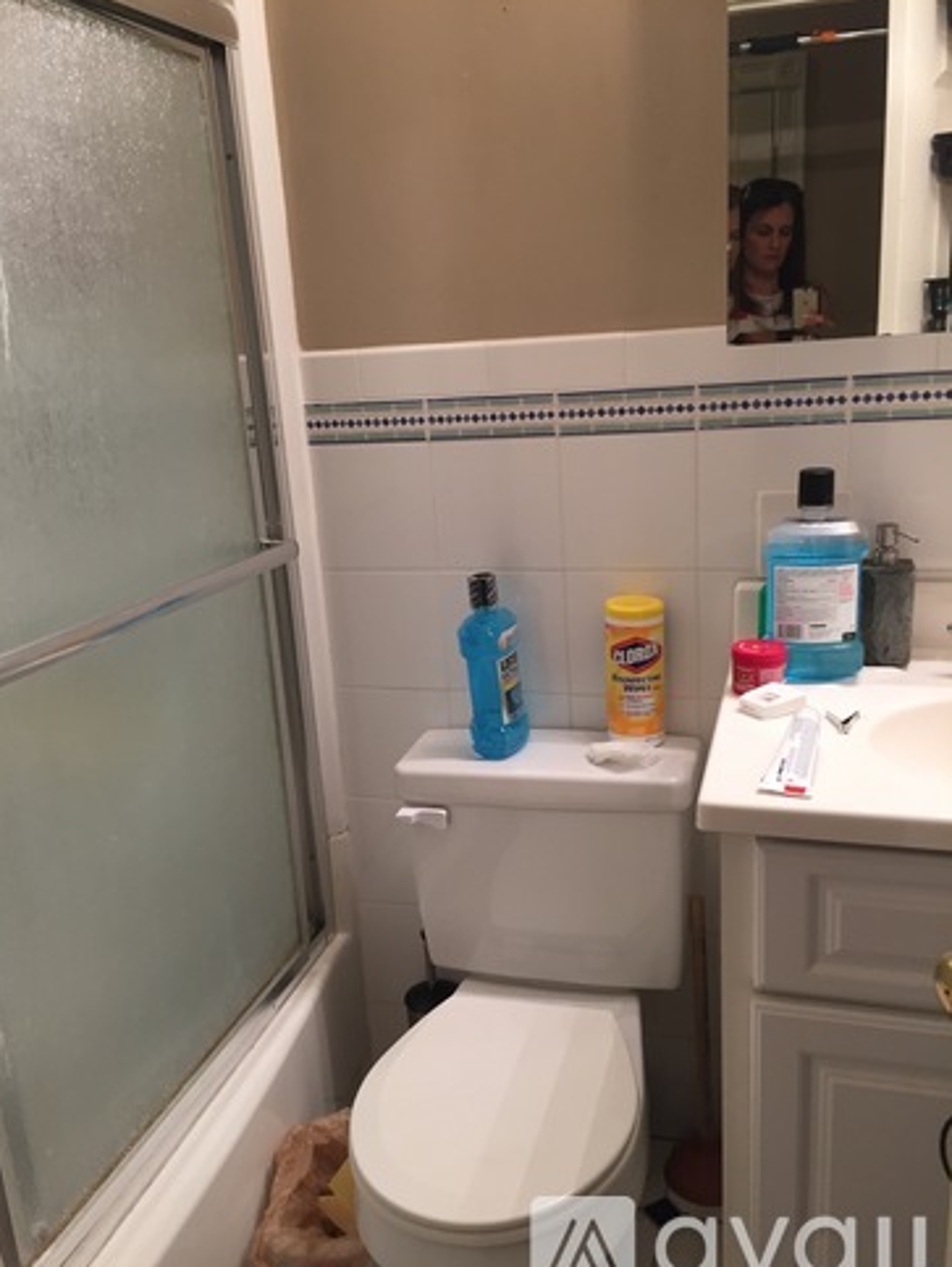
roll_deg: +3.2
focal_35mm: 30
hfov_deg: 46.8
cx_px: 463
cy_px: 645
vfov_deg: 59.9
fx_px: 1099
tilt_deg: -16.9
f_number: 2.2
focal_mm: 4.15
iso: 64
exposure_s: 1/30
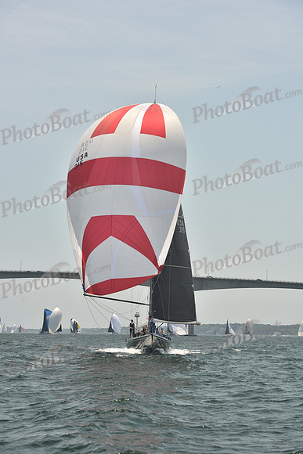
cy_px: 227
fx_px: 1085
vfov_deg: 23.6
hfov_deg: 15.9
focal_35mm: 86
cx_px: 152
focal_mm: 86
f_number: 6.3
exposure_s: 1/640
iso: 250
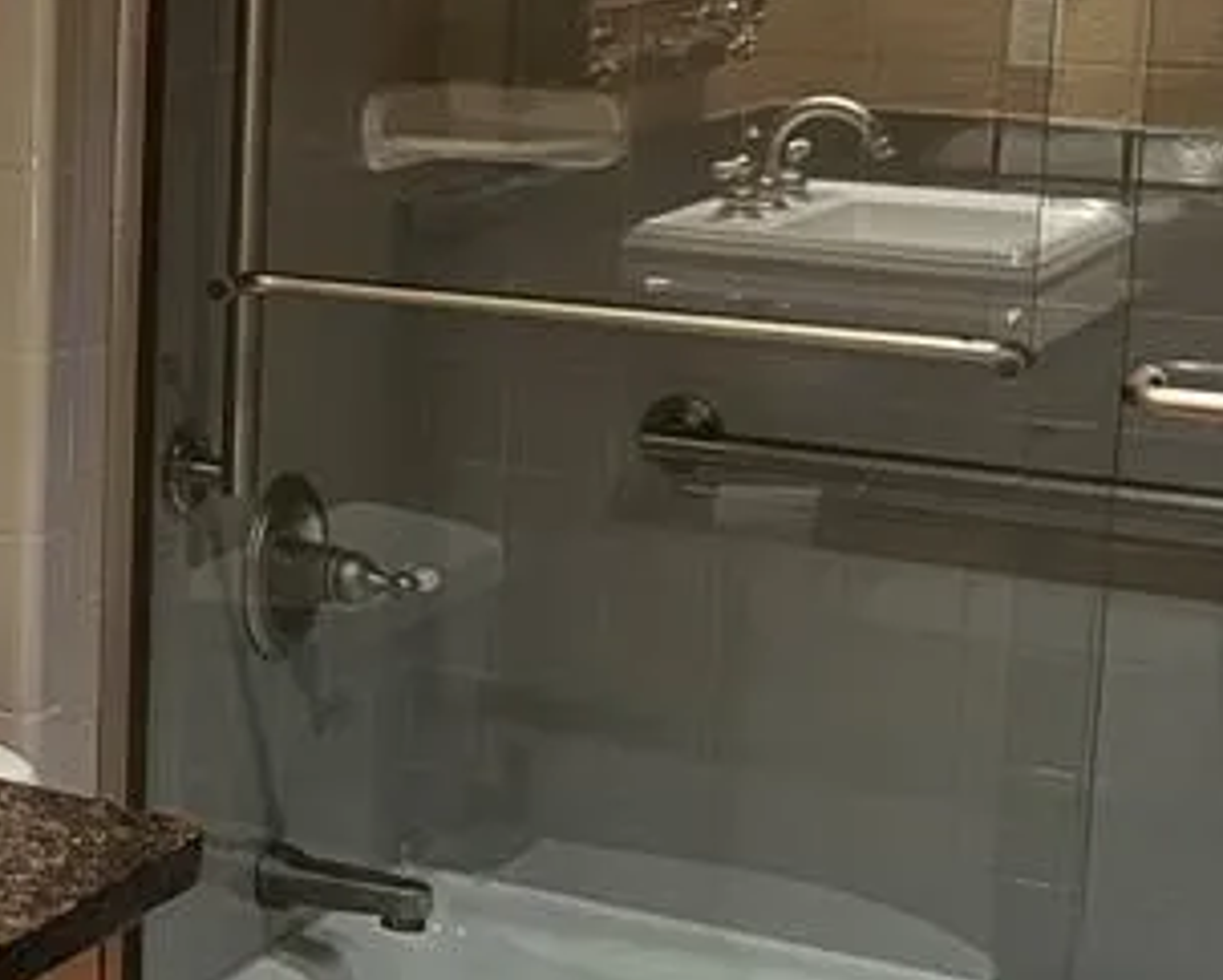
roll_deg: +1.1
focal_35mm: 86
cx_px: -474
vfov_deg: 17.8
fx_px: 3115
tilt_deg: -7.8
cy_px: 271
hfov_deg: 19.9
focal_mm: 5.7
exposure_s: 1/60
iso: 320
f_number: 1.5
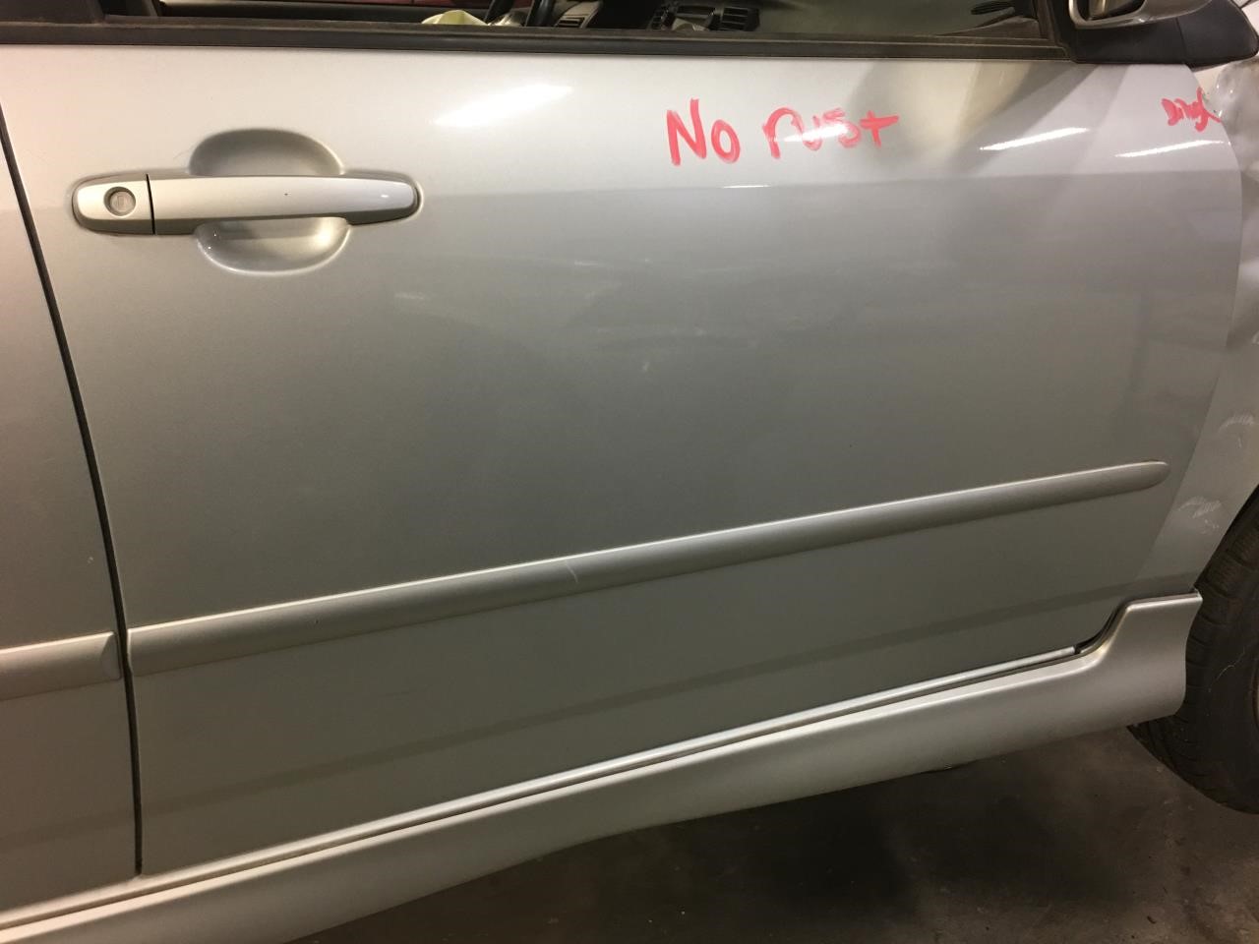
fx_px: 1055
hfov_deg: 61.7
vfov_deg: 48.2
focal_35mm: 29
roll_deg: +1.0
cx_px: 630
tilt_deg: -23.2
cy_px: 472
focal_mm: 4.15
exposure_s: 1/15
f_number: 2.2
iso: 50
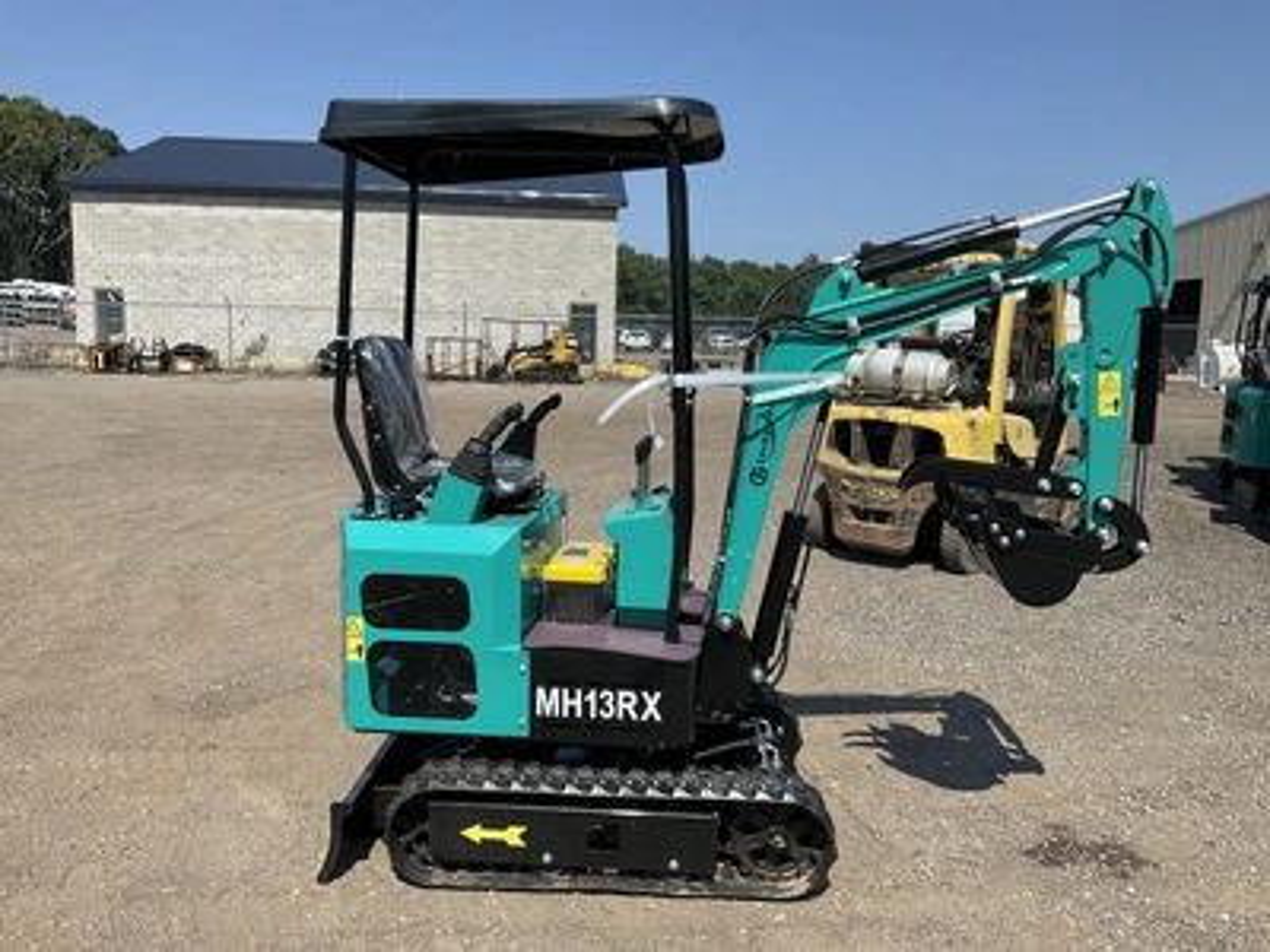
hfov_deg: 61.7
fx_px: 1064
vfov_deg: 48.2
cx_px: 635
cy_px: 476
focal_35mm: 29
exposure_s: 1/1912
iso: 25
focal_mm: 3
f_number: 1.8
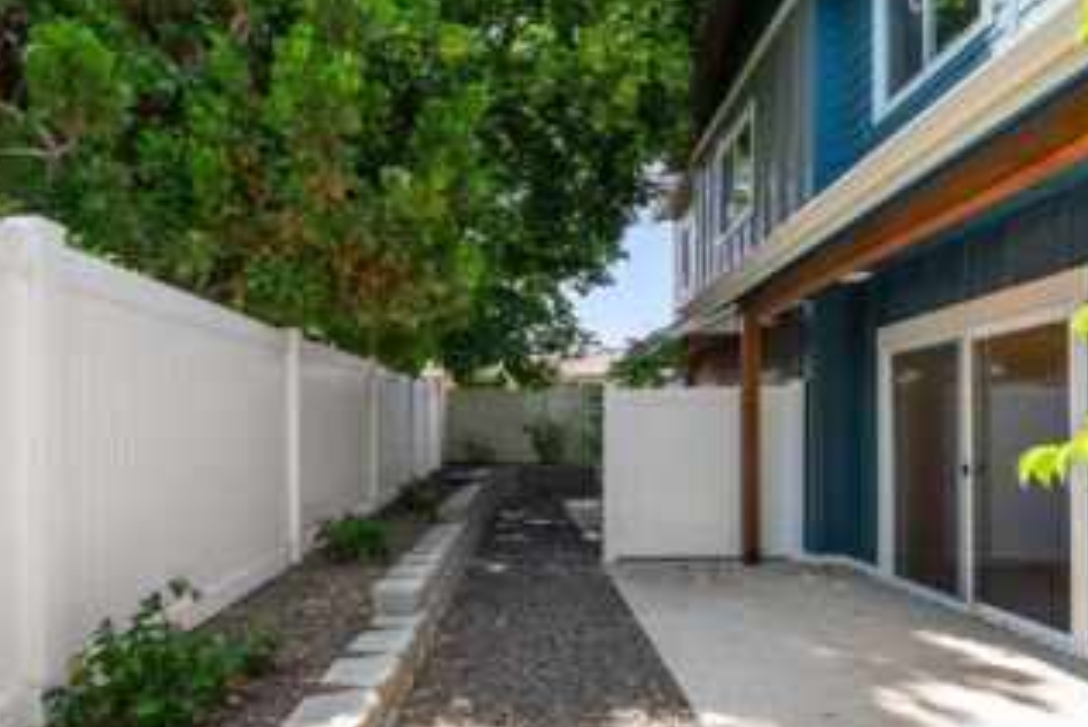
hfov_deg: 86.7
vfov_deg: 64.1
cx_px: 496
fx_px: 574
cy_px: 429
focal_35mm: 19
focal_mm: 15
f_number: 8
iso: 100
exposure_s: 1/60
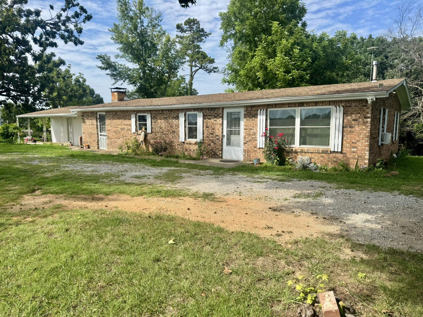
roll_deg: -0.3
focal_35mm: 24
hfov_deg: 71.6
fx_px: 293
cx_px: 212
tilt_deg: -7.3
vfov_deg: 56.8
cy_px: 158
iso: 80
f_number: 1.78
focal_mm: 6.76
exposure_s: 1/3413
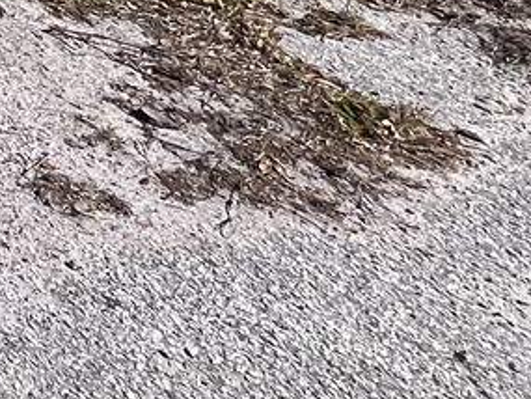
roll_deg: -0.4
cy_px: -520
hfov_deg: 15.9
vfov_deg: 14.5
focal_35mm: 73
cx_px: -686
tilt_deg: -2.8
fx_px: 1120
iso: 32
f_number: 1.8
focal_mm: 1.57
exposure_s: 1/1783
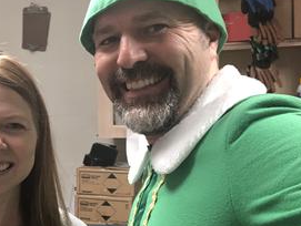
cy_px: 131
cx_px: 73
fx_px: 479
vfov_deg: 26.6
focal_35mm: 55
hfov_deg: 34.1
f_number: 2.2
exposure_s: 1/60
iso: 200
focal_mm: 2.87
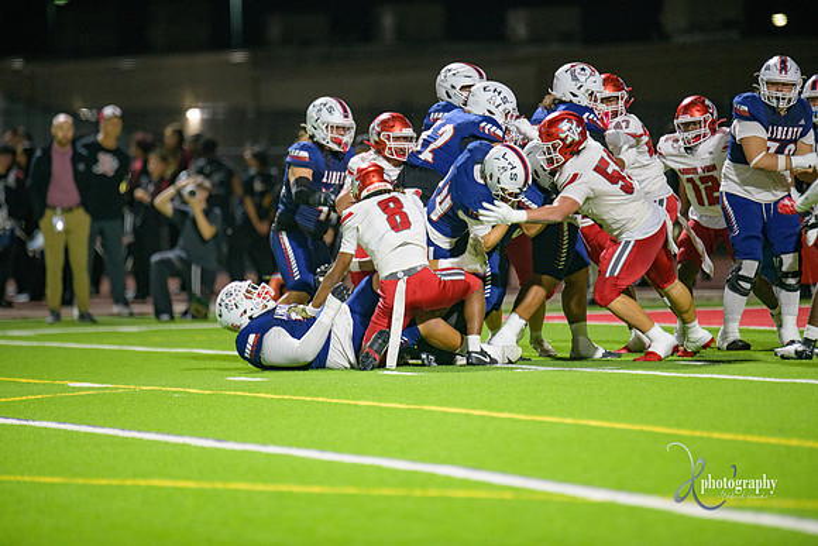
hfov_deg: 6.9
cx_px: 409
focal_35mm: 300
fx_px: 6818
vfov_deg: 4.6
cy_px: 273
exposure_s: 1/250
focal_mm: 300
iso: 2000
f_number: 2.8
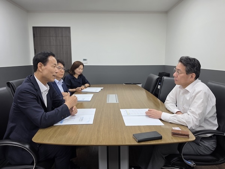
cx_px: 112
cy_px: 84
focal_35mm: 23
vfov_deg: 58.9
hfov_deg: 73.9
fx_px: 149
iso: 50
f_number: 1.4
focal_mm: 6.5
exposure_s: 1/120
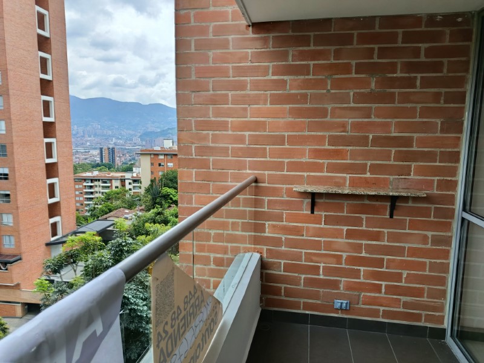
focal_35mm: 24
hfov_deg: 71.6
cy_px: 182
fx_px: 336
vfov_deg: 56.8
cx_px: 242
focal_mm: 5.24
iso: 50
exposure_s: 1/192
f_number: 1.7
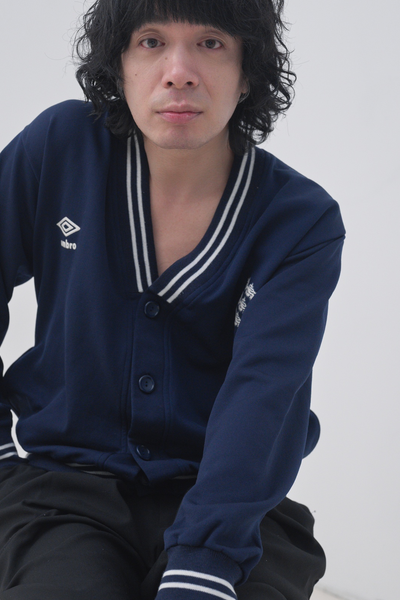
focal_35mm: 63
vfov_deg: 31.8
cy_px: 257
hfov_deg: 21.5
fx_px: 1050
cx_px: 154
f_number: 5.6
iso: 1600
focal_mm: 50
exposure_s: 1/200
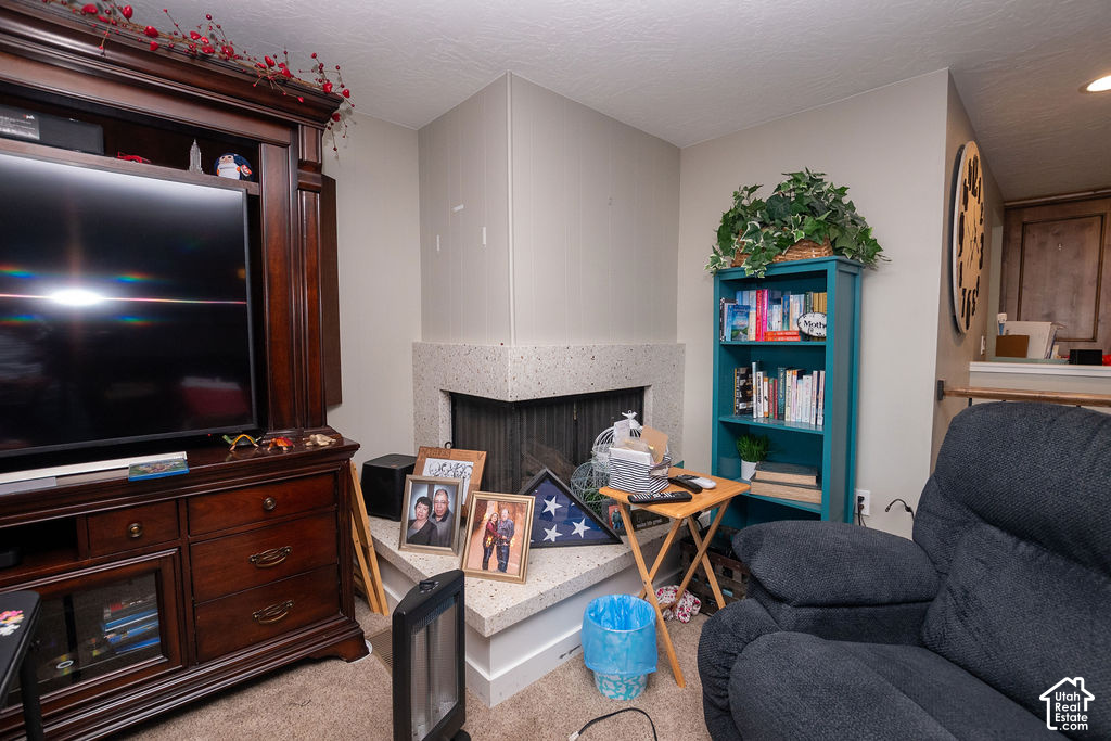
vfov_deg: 76.6
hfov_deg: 99.7
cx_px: 556
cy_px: 370
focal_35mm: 15
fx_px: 469
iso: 1000
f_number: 5
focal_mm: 10
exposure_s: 1/200
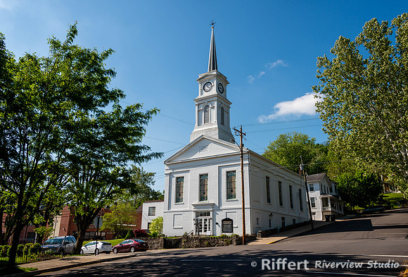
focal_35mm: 30
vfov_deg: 43.9
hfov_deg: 61.5
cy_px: 130
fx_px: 343
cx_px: 204
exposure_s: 1/200
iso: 100
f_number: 10
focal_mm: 28
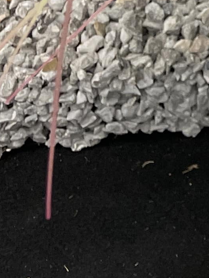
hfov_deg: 8.7
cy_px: -359
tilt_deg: -25.2
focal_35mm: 149
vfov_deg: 11.3
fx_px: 1199
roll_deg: -0.5
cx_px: 571
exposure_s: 1/103
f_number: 1.6
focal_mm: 4.2
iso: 125
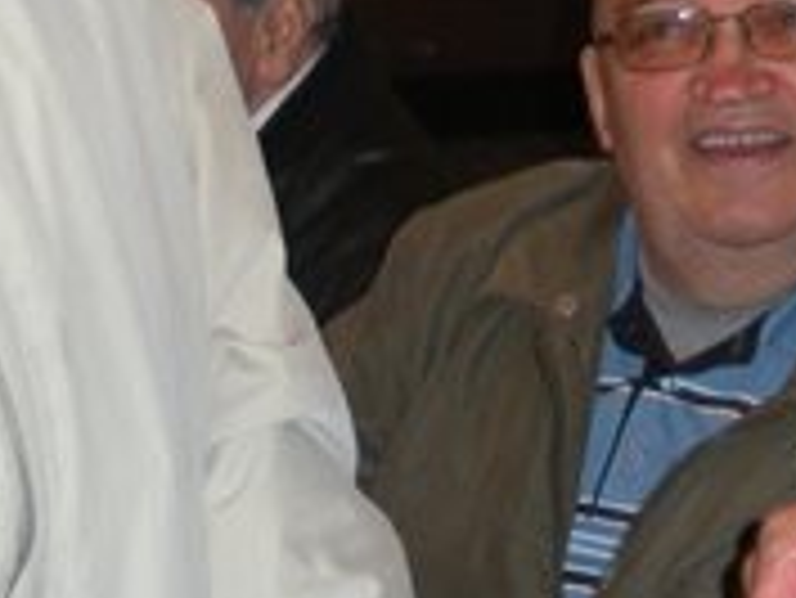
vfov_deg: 11.2
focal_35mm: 126
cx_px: 742
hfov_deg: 15.4
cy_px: -335
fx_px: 2899
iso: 151
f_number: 3.5
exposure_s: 1/60
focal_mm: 6.3
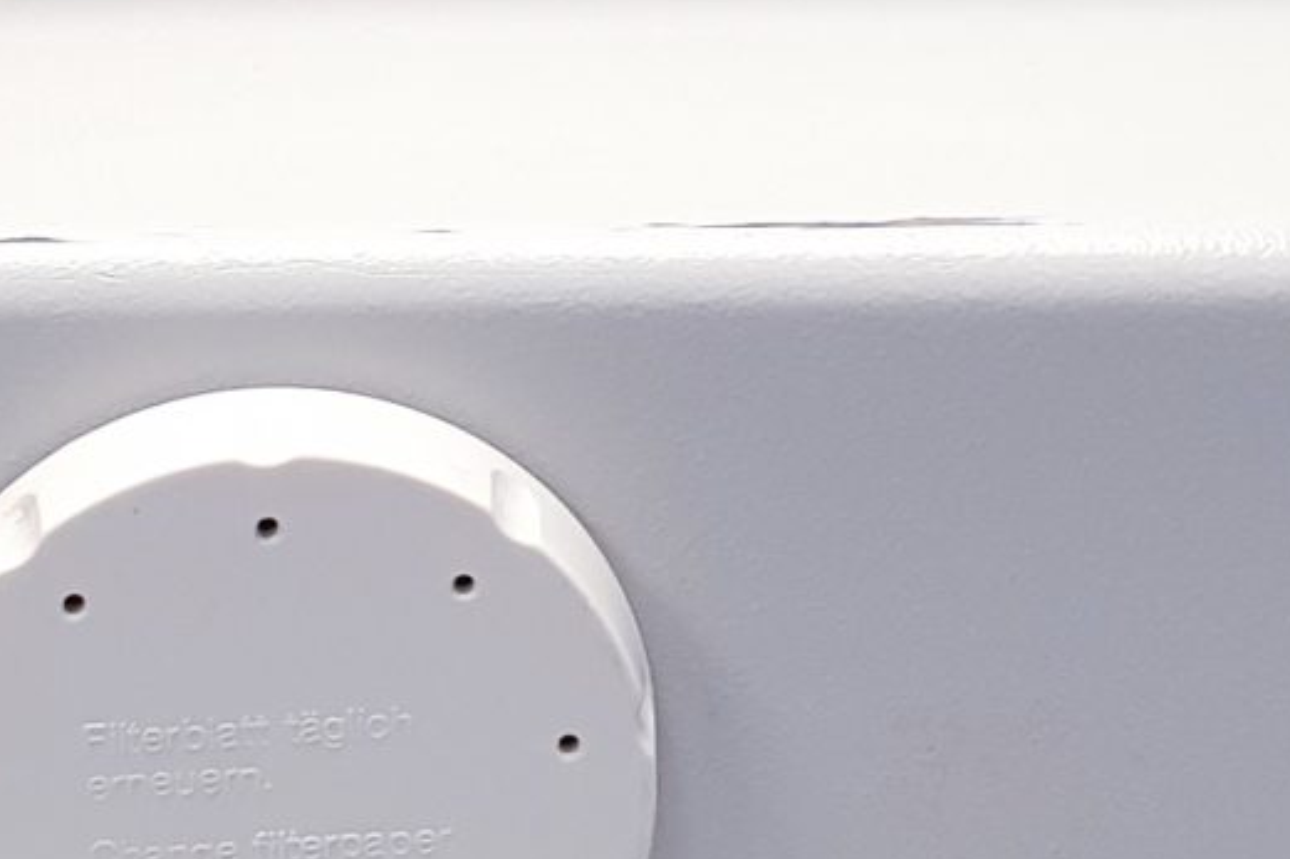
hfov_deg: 15.4
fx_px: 4764
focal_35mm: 133
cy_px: 2
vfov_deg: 10.2
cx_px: 451
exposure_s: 1/100
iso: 100
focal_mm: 4.3
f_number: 2.4
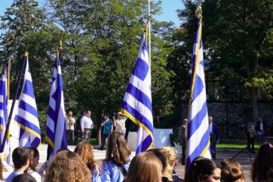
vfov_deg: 18.6
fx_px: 554
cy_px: 53
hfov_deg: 27.1
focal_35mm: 73
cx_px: 54
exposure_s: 1/200
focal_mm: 38
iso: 100
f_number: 10
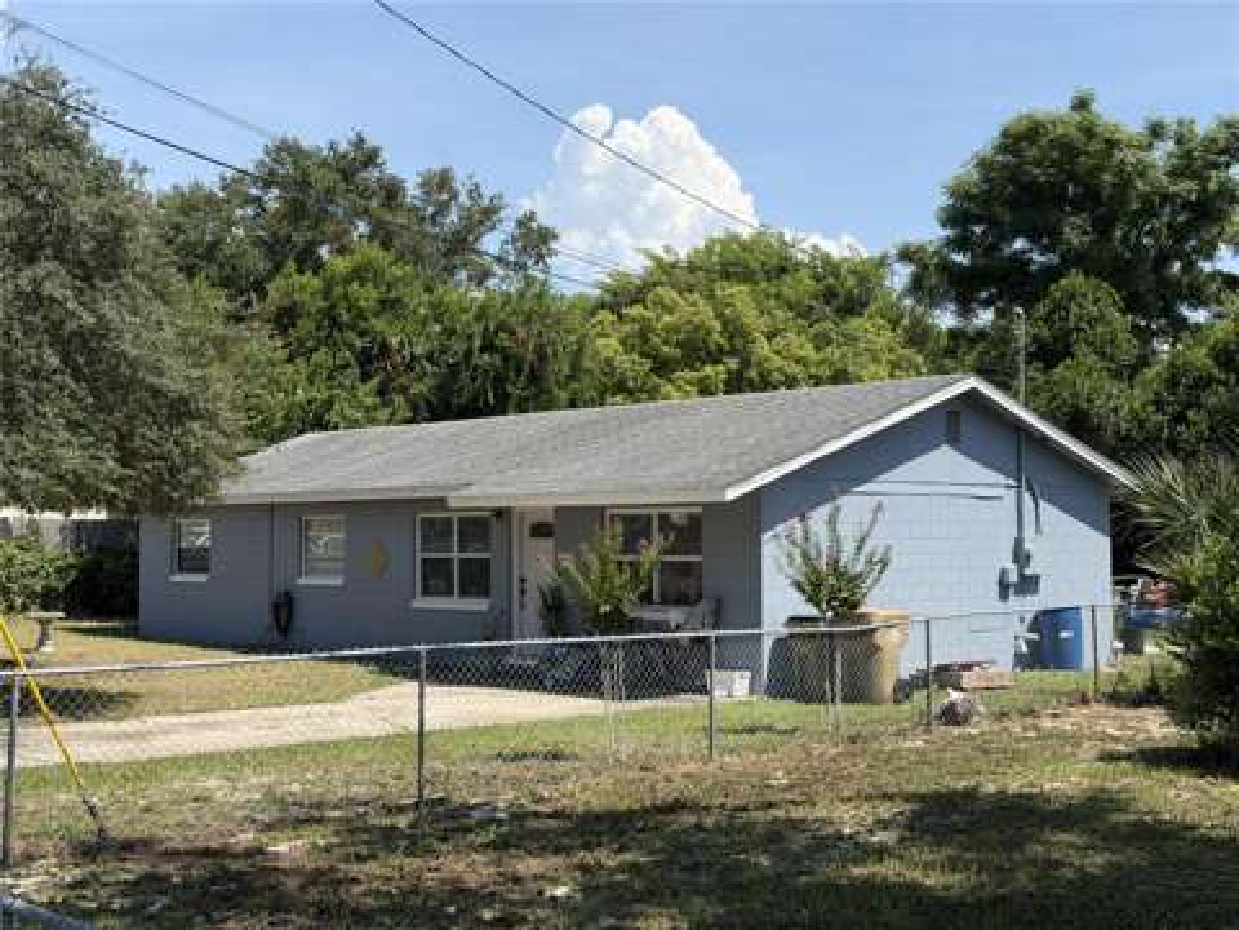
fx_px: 1718
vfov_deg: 30.3
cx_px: 620
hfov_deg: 39.7
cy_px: 465
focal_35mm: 48
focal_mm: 6.76
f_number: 1.78
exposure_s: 1/3378
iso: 64
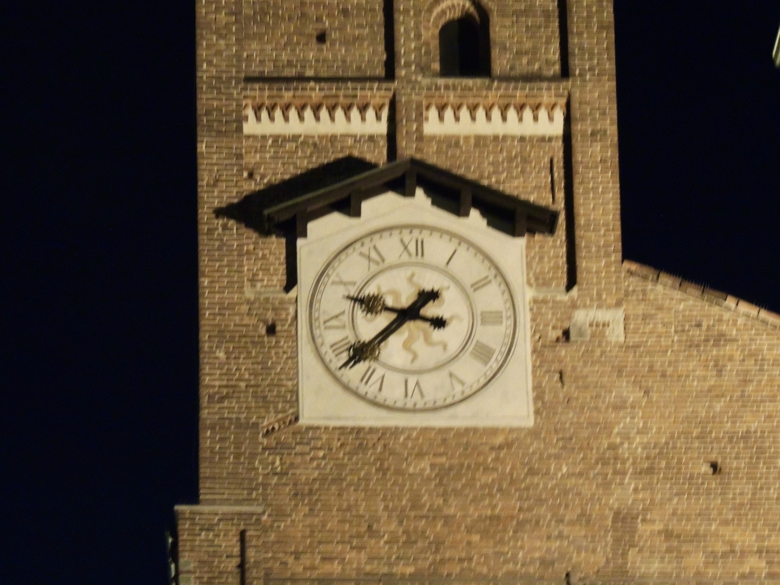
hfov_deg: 18.7
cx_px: 390
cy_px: 292
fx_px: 2366
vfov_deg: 14.1
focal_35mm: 105
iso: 800
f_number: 4.2
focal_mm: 18.7
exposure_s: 1/4
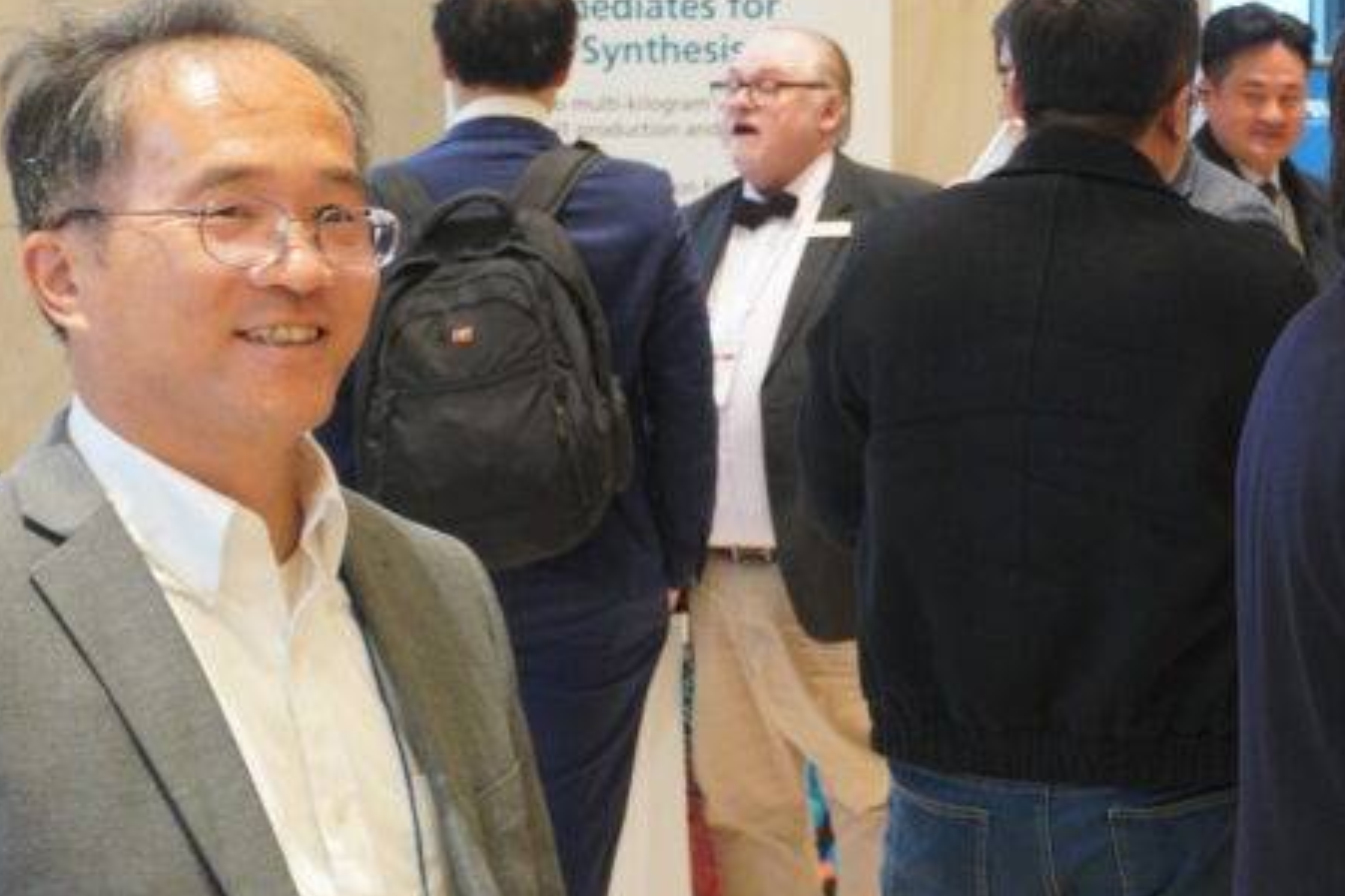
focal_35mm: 117
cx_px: 947
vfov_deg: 11.7
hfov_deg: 17.4
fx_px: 4369
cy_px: 370
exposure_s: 1/50
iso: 1250
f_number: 5.6
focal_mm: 34
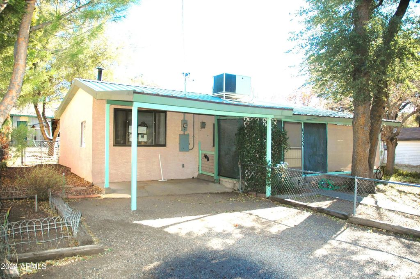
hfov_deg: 67.4
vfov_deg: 47.9
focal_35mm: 27
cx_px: 210
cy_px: 140
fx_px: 315
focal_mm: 18
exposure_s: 1/500
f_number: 3.5
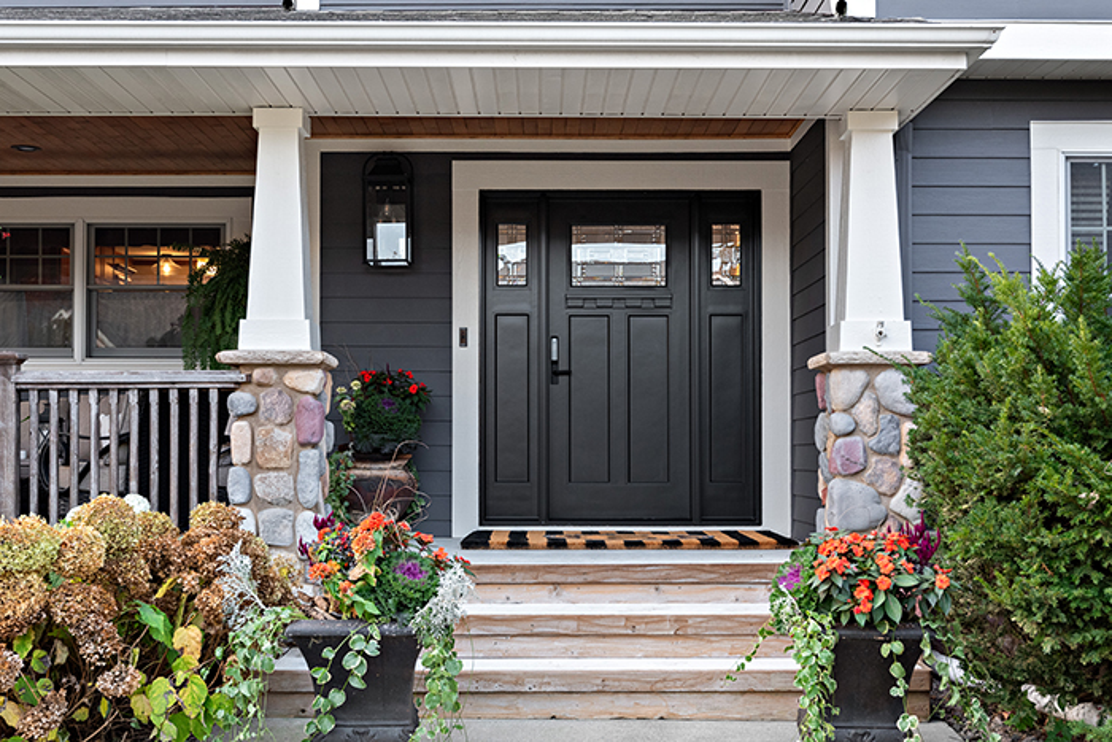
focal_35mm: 46
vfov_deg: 29.3
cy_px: 371
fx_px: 1421
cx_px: 556
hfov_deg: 42.7
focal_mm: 46
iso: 800
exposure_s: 1/80
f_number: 7.1
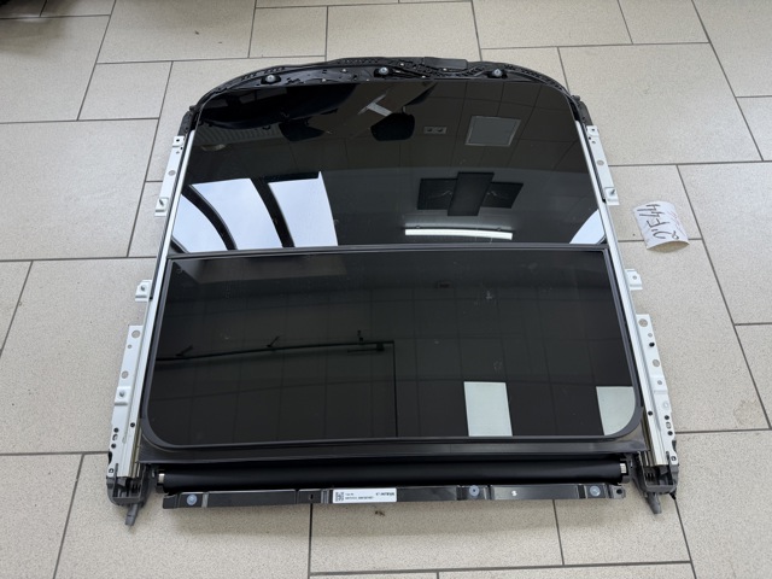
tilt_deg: -59.8
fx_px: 535
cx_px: 386
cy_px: 290
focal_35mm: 24
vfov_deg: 56.8
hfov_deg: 71.6
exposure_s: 1/121
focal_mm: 6.76
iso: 125
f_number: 1.78
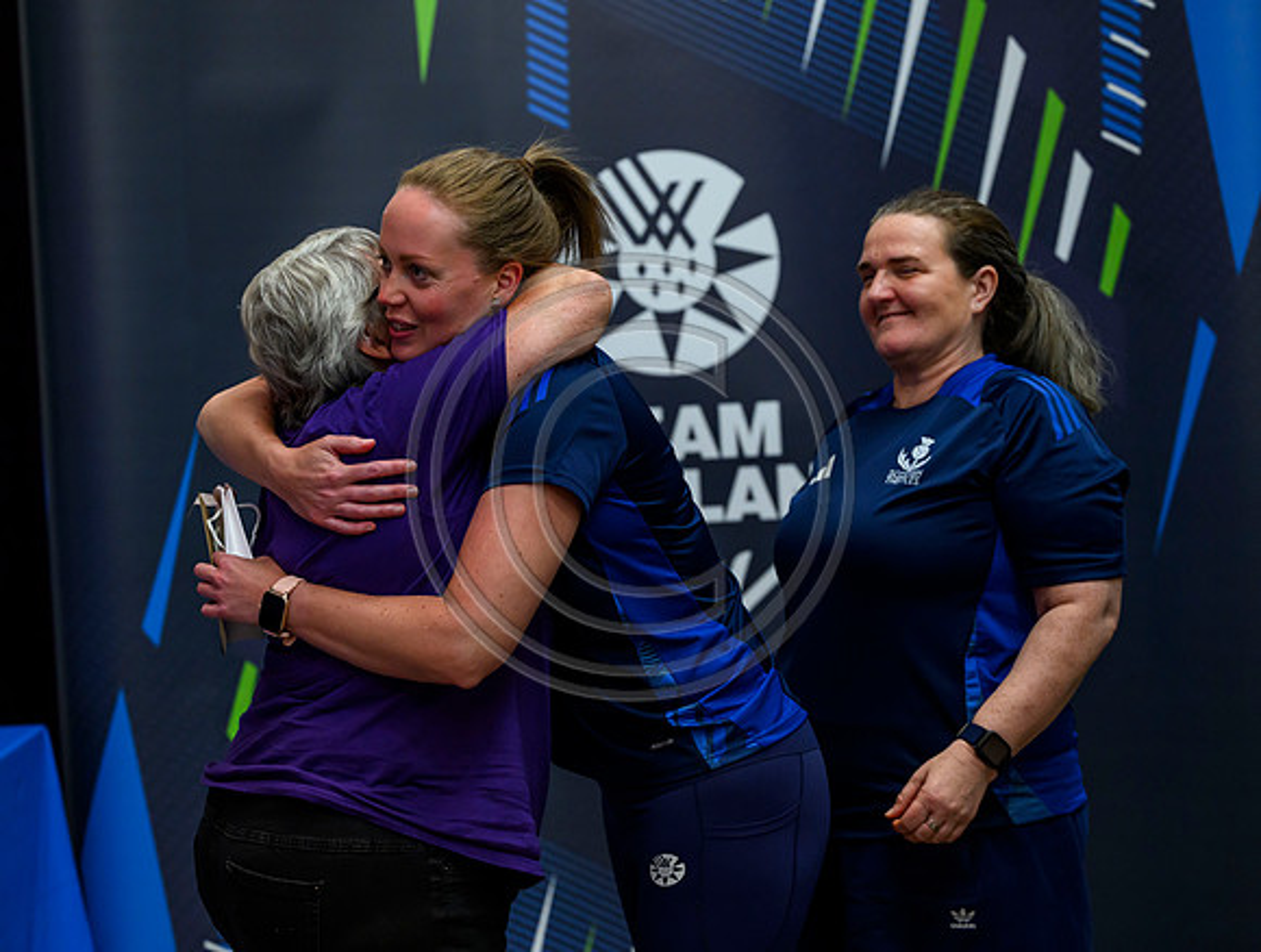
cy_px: 461
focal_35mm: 78
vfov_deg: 18.9
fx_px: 2866
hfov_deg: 24.8
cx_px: 524
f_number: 3.5
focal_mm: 70
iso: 4000
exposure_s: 1/400
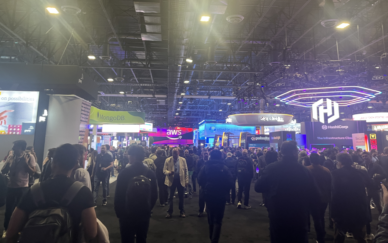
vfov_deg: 44.3
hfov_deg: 66.5
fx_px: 296
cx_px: 193
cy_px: 97
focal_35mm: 28
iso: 200
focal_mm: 5.1
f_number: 1.6
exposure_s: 1/56
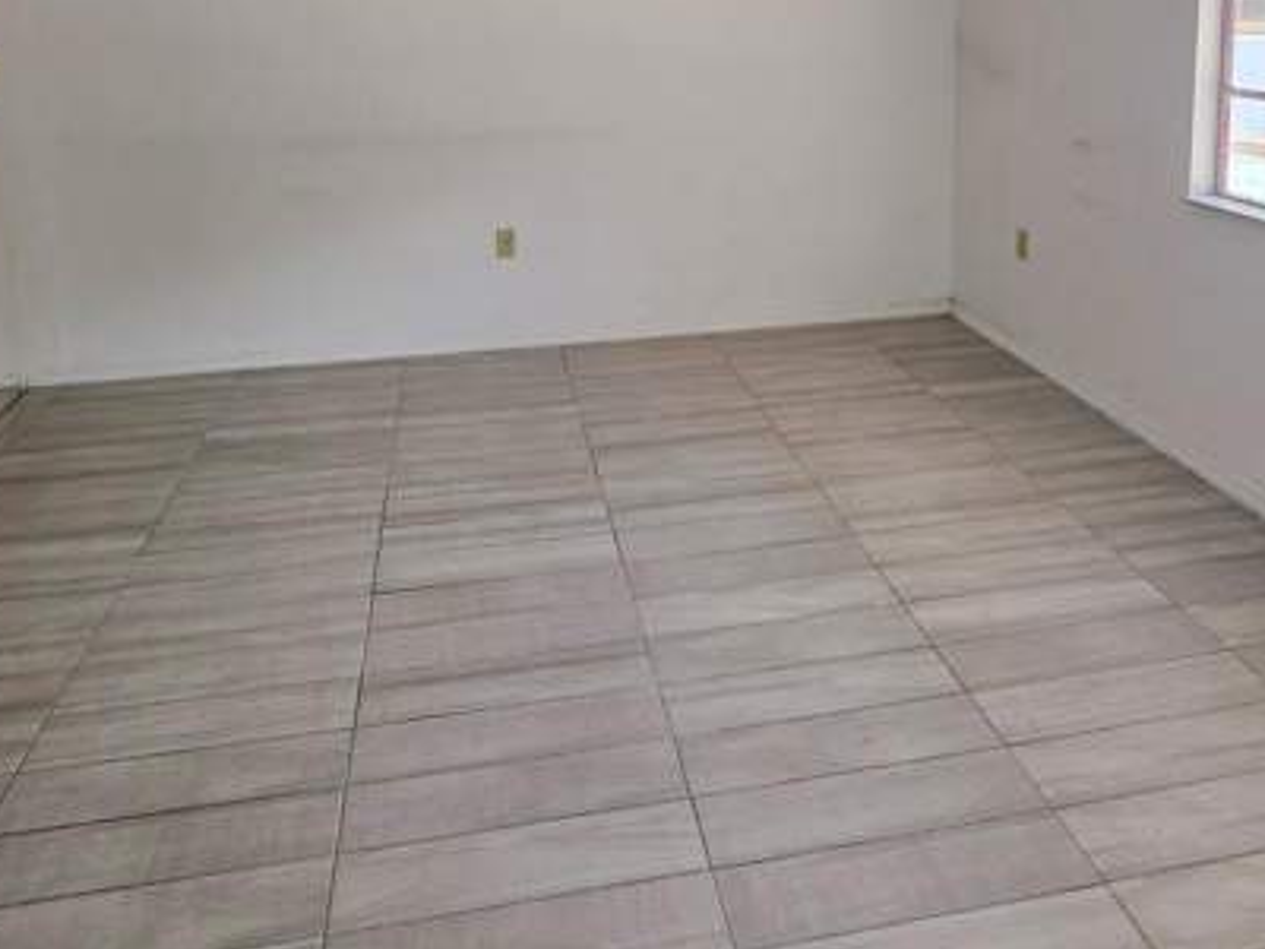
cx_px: 661
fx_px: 950
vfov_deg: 47.9
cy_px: 106
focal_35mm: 26
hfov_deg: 67.3
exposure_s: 1/719
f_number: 1.9
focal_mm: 2.2
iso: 100
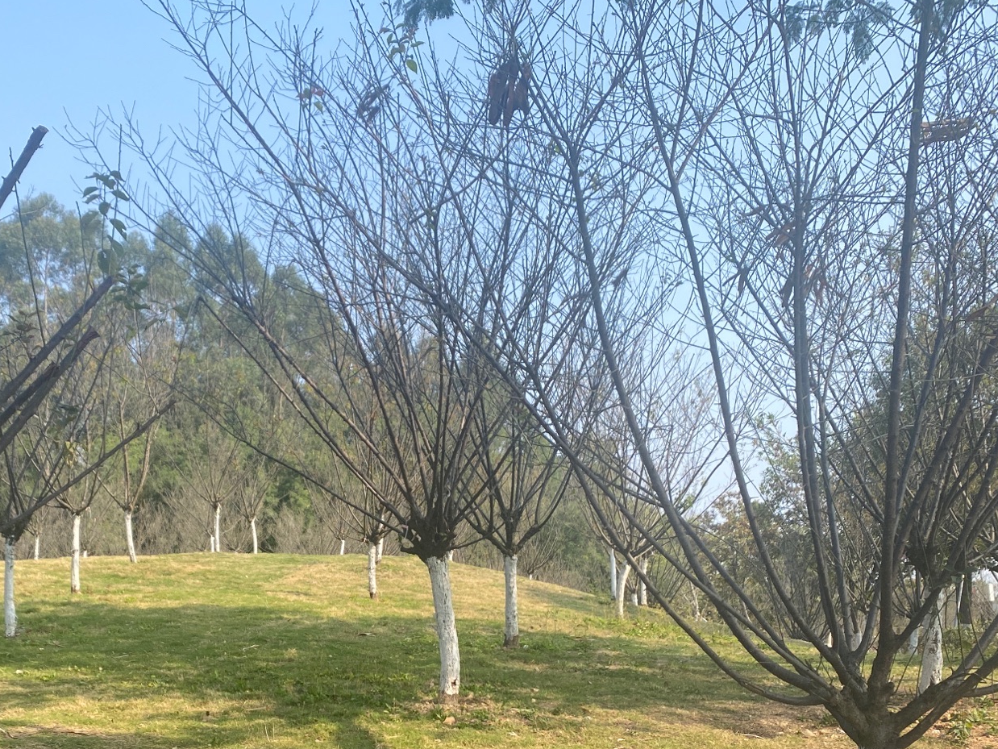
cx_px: 350
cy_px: 543
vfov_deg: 33.8
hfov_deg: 44.3
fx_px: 1211
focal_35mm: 42
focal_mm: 4.25
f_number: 1.8
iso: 32
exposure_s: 1/1193
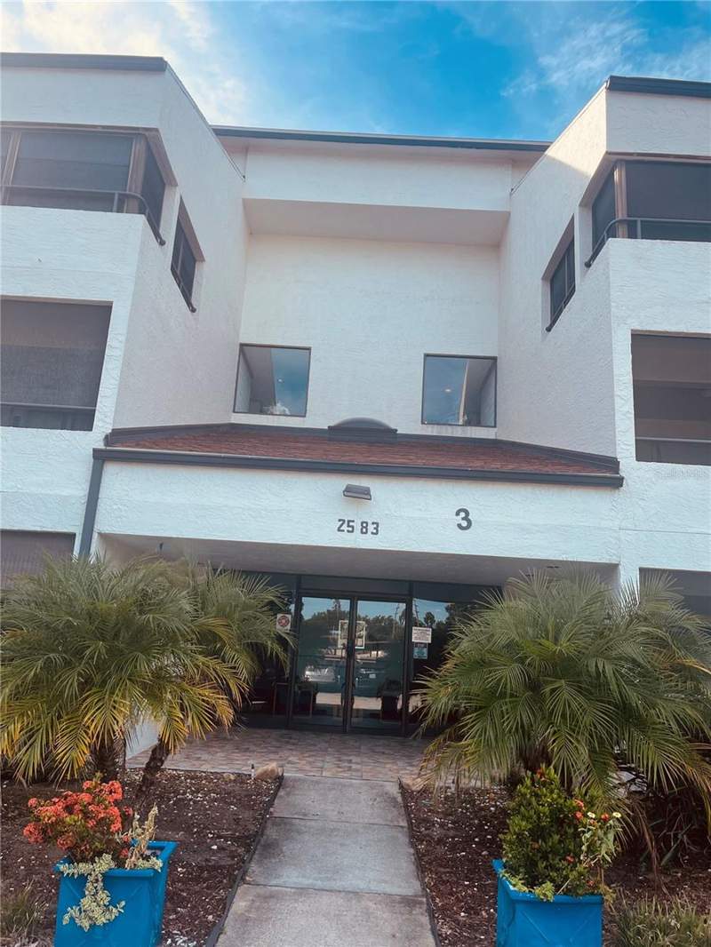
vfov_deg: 67.3
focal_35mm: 26
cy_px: 474
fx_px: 712
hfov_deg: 53.1
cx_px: 356
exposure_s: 1/1422
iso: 50
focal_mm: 5.1
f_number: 1.6
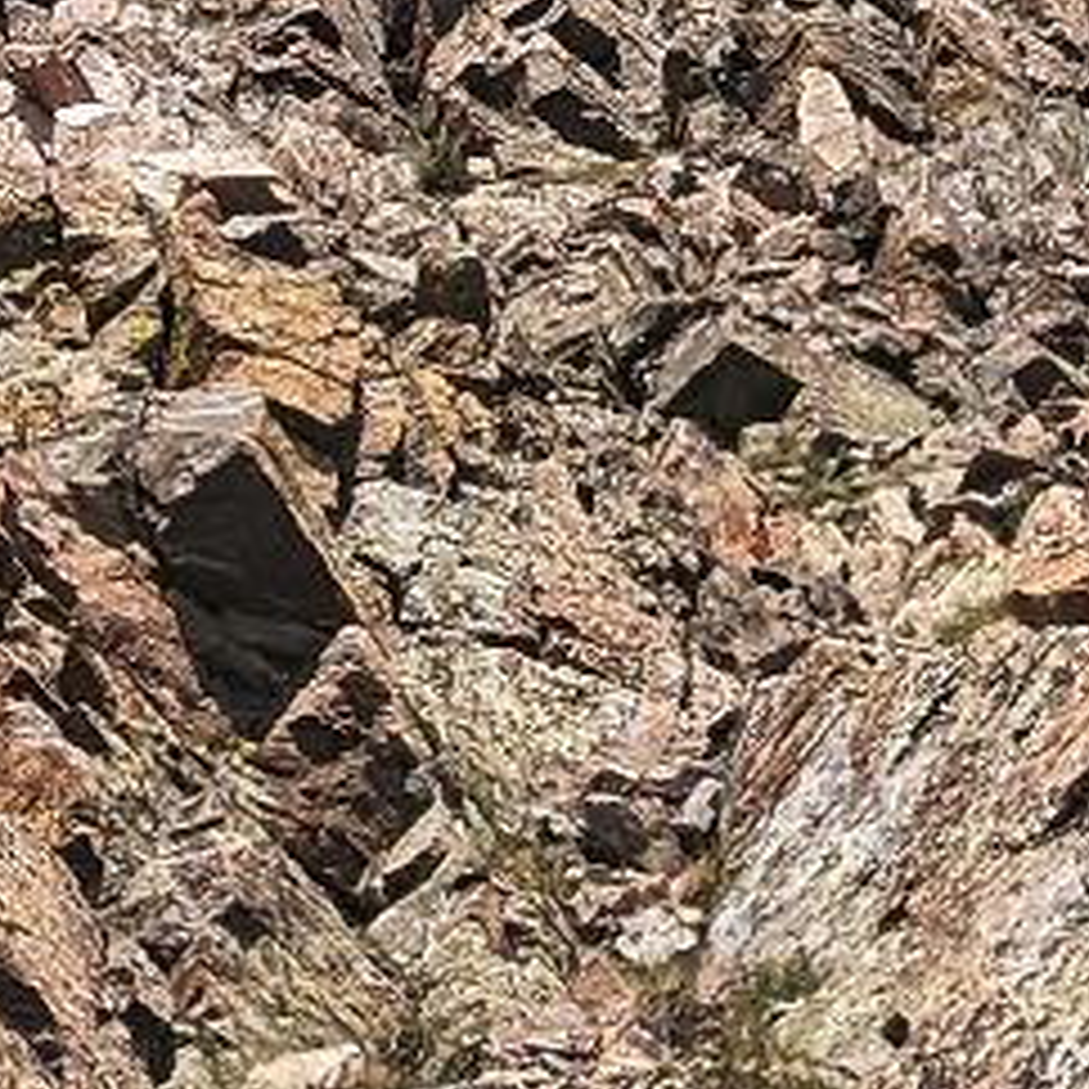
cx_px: 270
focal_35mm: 120
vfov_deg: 14.1
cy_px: -184
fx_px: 4271
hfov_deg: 14.5
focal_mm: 2.35
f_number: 2.2
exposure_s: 1/2817
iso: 50
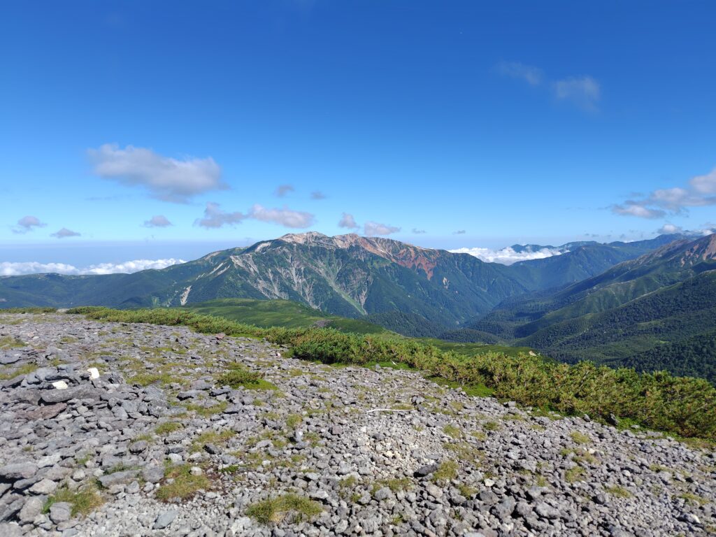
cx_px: 358
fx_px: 476
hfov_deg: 73.9
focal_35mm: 23
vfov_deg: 58.9
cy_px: 268
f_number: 1.9
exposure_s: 1/1530
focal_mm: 5.6
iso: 50
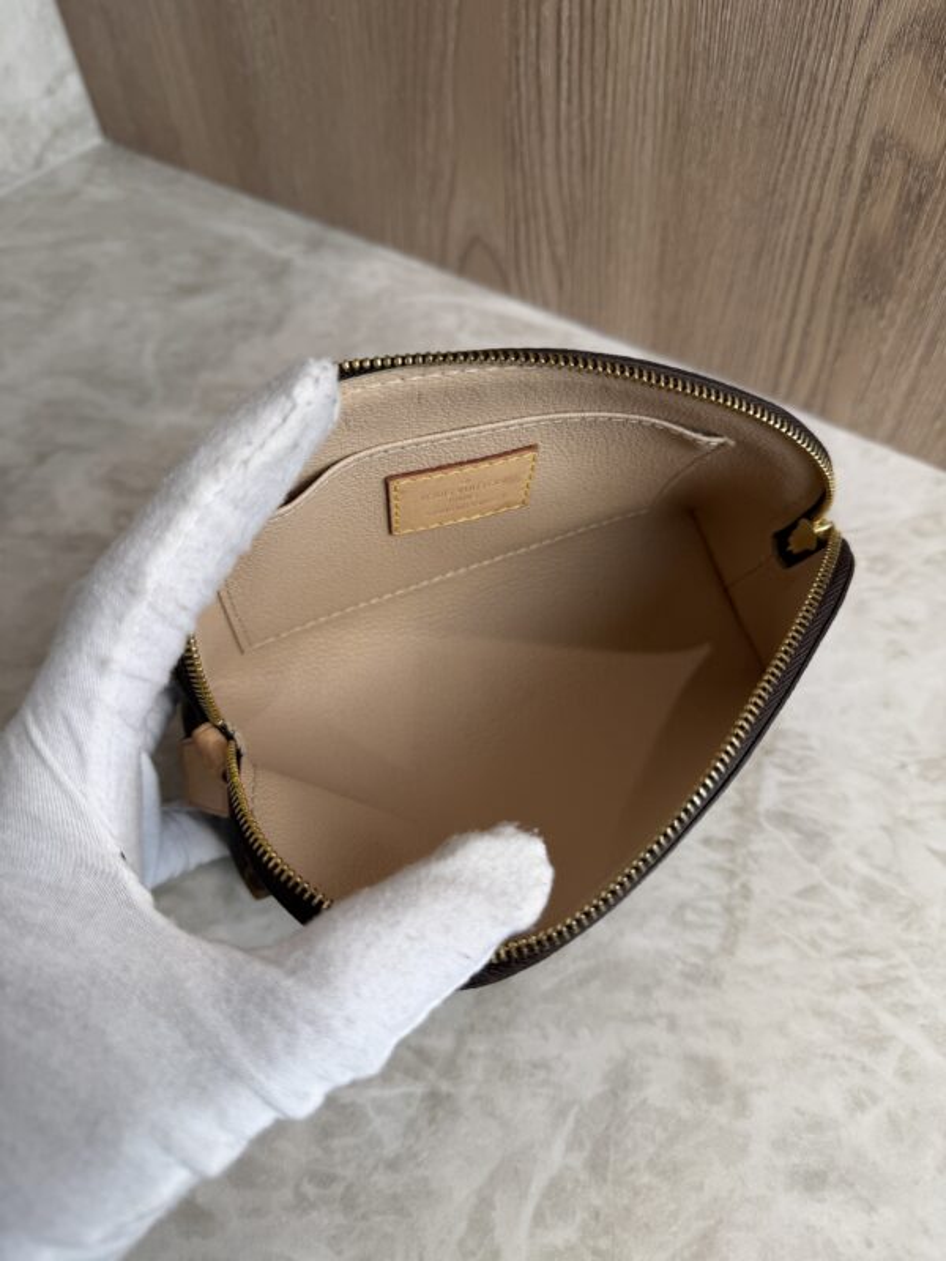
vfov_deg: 71.6
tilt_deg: -53.4
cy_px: 630
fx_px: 875
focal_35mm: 24
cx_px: 473
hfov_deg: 56.8
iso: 64
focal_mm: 6.76
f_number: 1.78
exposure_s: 1/120
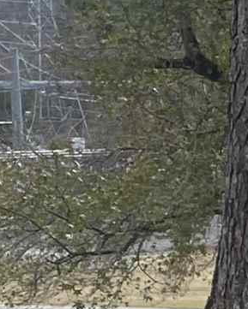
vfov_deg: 8.9
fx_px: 1981
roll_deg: -1.6
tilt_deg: -8.8
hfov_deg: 6.1
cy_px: 340
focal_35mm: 216
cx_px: 932
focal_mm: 4.25
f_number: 1.8
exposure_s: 1/1464
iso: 32
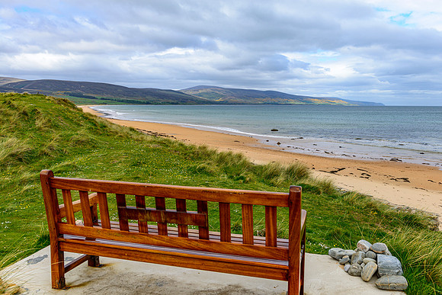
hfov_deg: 58.7
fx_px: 393
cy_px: 148
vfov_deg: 41.1
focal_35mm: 32
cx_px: 221
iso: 160
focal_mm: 32
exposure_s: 1/400
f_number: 8
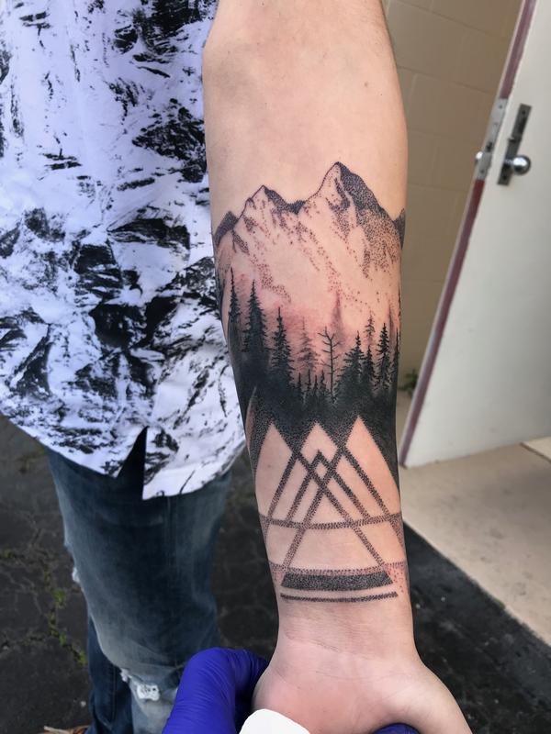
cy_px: 367
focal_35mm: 28
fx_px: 594
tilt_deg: -19.3
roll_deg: -10.2
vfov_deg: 63.4
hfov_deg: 49.7
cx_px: 276
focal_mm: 3.99
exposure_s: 1/465
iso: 20
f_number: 1.8
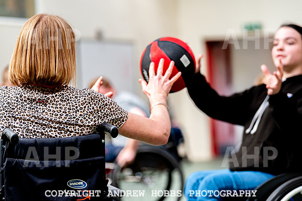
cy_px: 81
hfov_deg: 13.8
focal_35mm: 149
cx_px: 122
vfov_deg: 9.2
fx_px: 1247
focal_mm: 122
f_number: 3.2
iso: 900
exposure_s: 1/500
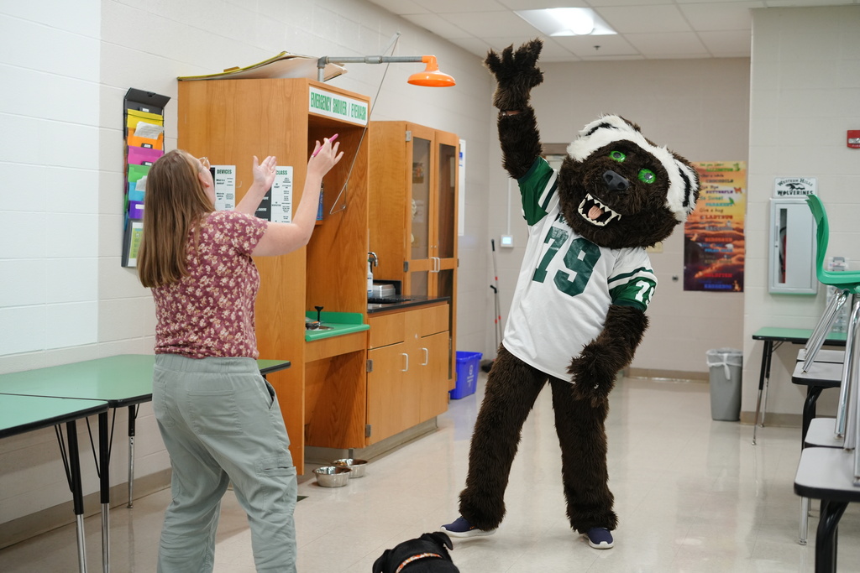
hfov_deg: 39.6
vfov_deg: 27.0
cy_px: 286
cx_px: 430
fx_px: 1195
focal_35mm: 50
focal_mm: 50
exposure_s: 1/320
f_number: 2.8
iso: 2000
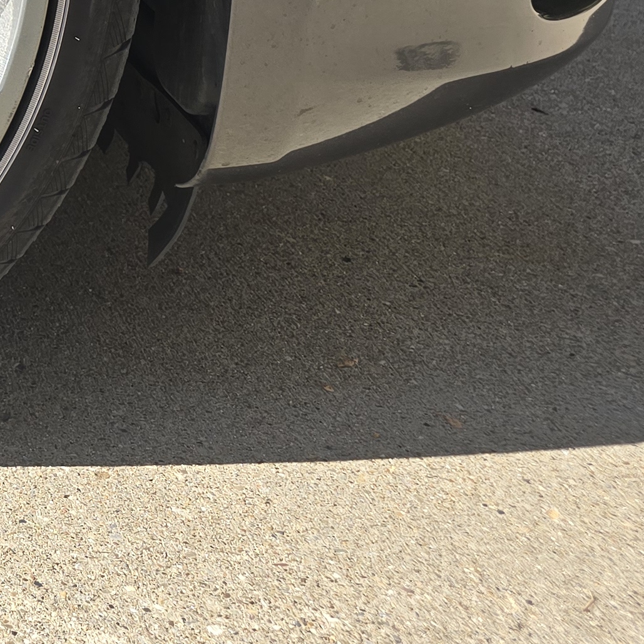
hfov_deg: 17.7
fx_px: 1663
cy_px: -238
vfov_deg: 19.8
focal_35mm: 79
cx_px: -515
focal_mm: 6.3
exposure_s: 1/263
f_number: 1.7
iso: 12
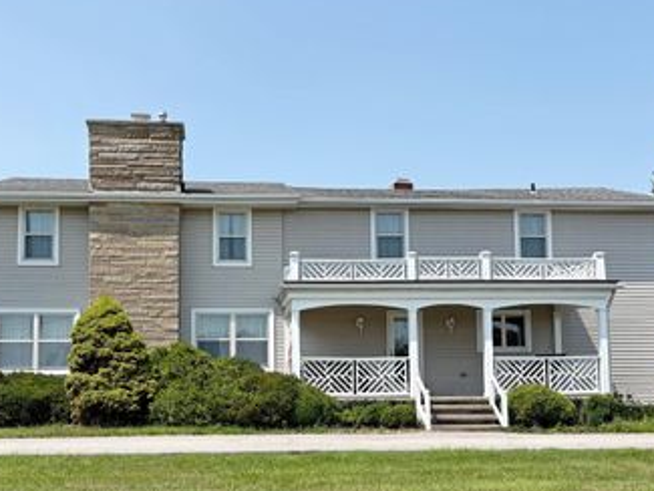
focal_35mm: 40
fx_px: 756
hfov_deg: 46.6
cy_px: 319
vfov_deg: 35.7
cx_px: 280
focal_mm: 5.96
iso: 50
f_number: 1.6
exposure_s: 1/3279
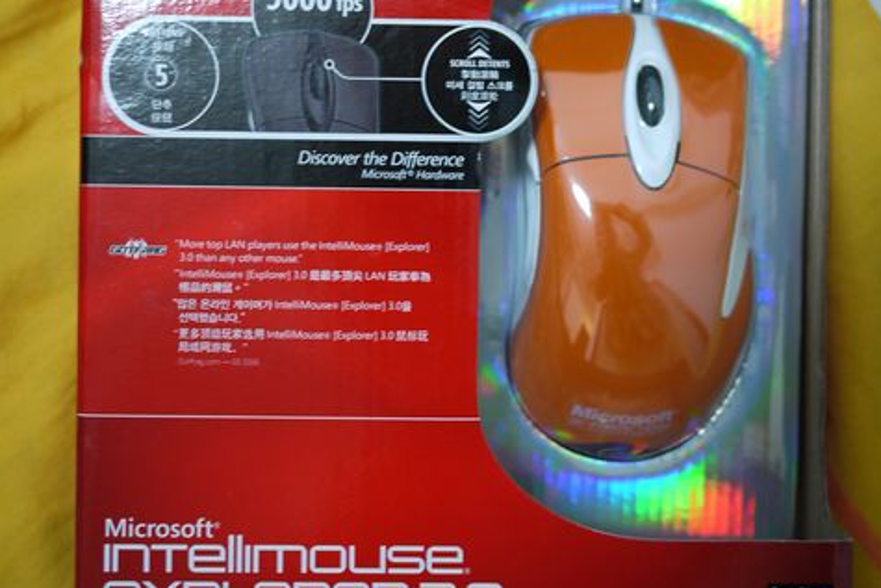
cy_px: 165
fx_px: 1371
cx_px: 443
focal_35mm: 56
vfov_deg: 24.0
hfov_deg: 35.6
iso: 200
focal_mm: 20
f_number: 1.7
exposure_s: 1/15
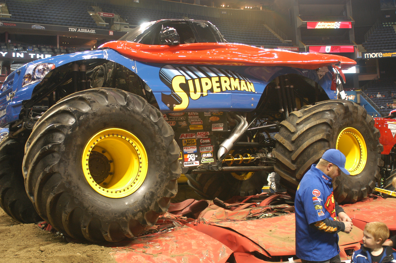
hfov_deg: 46.4
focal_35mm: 42
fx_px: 461
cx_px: 198
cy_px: 132
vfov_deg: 31.8
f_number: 3.5
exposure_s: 1/20
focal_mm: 28
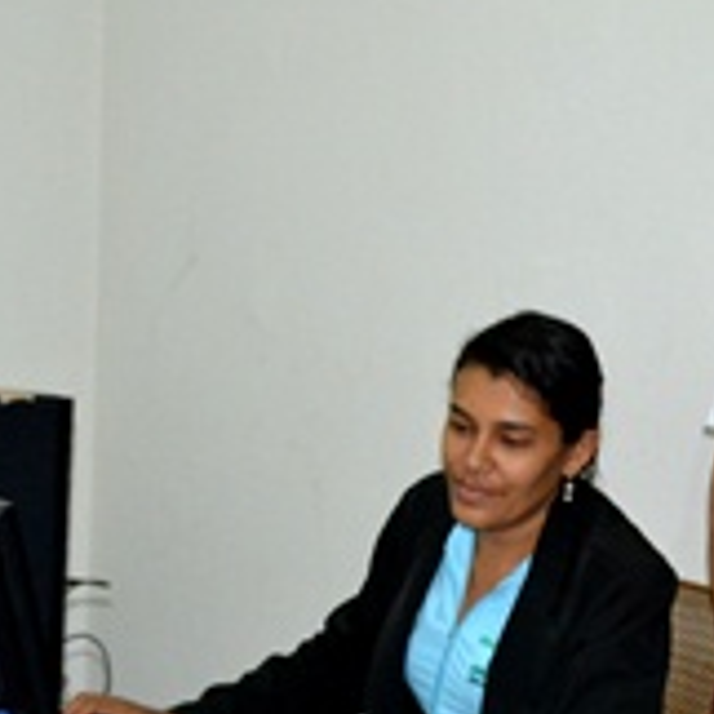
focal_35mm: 85
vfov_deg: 20.4
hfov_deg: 20.3
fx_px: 1984
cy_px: 463
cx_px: 235
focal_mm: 24
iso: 1600
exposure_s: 1/60
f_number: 4
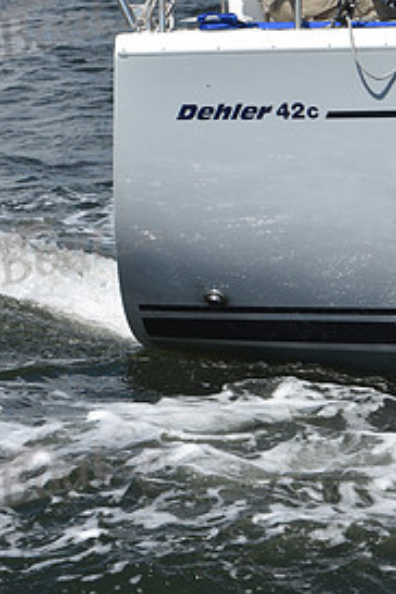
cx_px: 282
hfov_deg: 7.9
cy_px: 124
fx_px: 2871
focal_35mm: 174
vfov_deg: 11.8
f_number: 10
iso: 320
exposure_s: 1/1250
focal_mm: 82
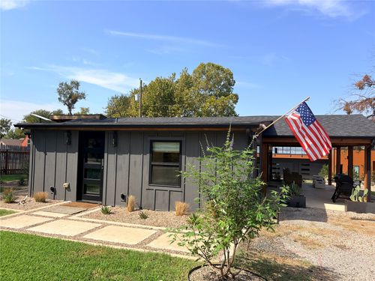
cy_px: 140
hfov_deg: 67.3
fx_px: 282
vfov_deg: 53.1
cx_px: 188
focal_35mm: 26
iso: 50
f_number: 1.6
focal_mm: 5.96
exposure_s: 1/2985
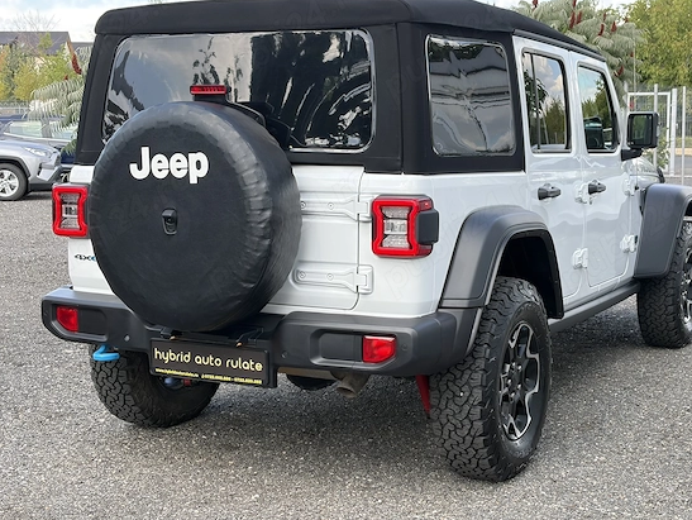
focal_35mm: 57
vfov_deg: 25.7
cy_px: 243
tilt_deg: -7.0
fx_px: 1140
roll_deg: +1.1
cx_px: 376
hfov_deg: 33.7
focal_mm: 5.96
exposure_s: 1/648
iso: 40
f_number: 1.6
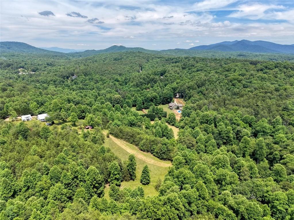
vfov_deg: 56.8
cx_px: 147
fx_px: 204
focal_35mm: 24
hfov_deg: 71.6
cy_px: 110
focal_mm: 8.67
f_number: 1.8
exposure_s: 1/8000
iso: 250
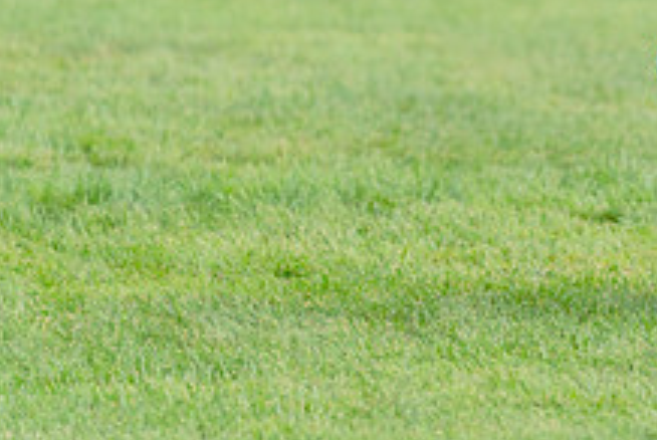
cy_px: -11
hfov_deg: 4.3
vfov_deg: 2.9
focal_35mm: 473
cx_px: 648
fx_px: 8644
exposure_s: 1/640
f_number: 2.8
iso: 1000
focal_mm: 178
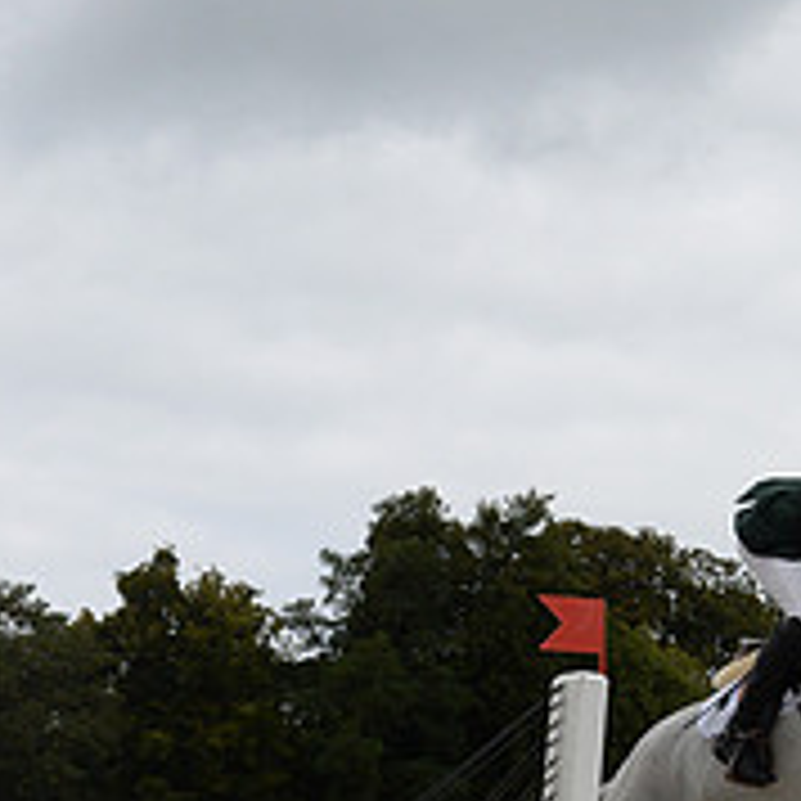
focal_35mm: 138
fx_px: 3613
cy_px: 634
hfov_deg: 12.0
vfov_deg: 12.6
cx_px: 1256
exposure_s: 1/3200
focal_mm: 50
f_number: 9
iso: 1250
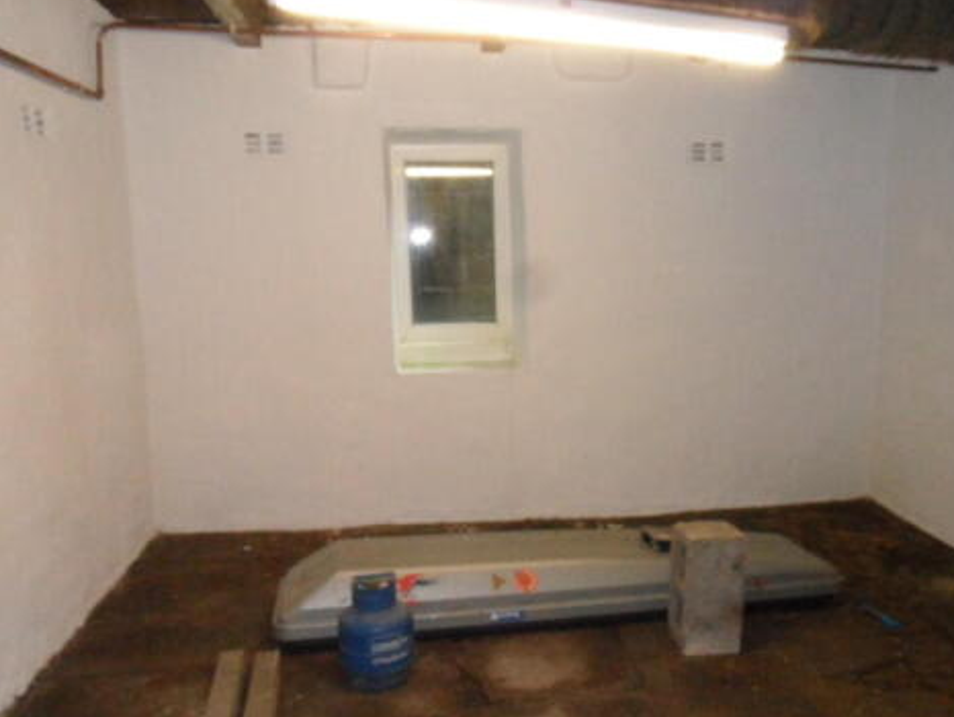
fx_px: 827
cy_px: 415
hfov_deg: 59.5
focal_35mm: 30
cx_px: 562
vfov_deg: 46.7
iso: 640
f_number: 8.3
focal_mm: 3.9
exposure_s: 1/10
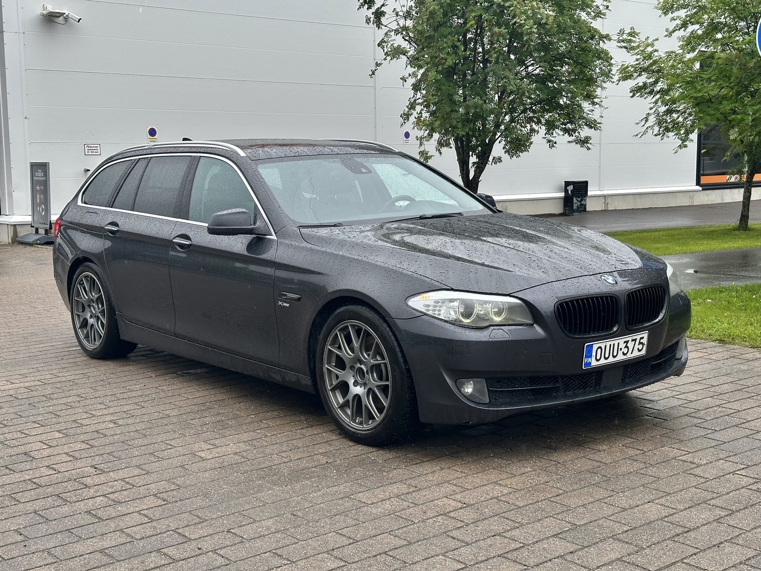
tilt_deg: -7.3
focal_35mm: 48
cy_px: 286
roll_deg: +0.8
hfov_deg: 39.7
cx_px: 380
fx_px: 1055
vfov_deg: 30.3
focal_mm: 6.86
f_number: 1.78
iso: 64
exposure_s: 1/779
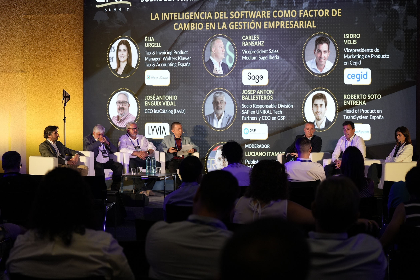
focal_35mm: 70
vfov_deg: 19.5
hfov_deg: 28.8
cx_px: 210
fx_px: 817
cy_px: 140
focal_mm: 70
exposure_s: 1/126
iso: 1600
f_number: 4.5
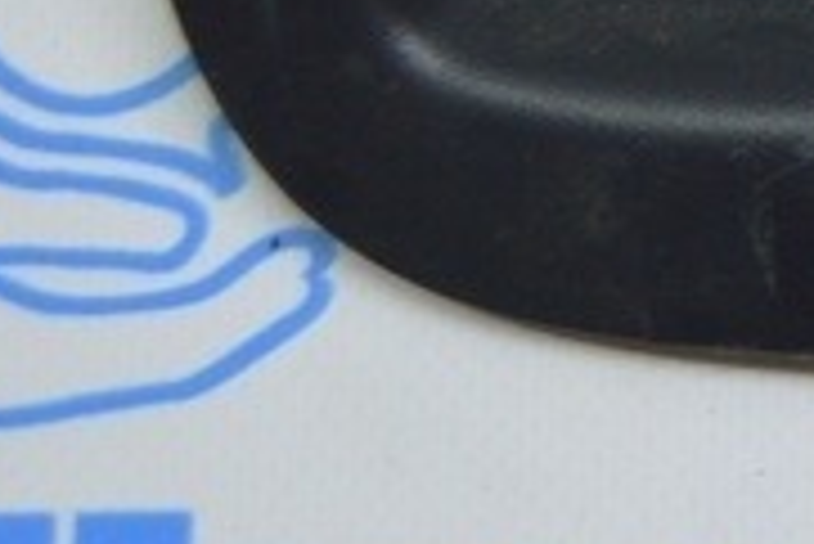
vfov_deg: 5.7
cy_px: -609
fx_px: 5363
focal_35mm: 237
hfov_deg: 8.2
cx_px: 1736
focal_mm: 28
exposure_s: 1/60
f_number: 4.2
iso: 400
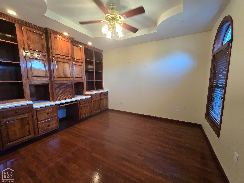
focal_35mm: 13
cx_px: 122
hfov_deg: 106.2
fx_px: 92
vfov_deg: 89.9
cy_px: 92
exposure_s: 1/60
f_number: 2.2
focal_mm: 2.2
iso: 250
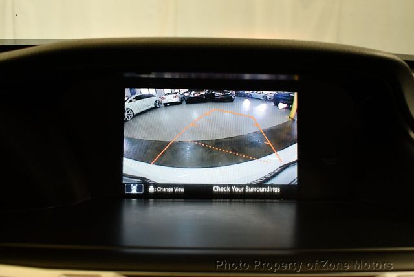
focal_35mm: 36
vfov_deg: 36.9
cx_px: 207
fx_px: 414
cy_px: 138
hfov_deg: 53.1
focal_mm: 18
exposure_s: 1/125
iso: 1000
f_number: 3.5
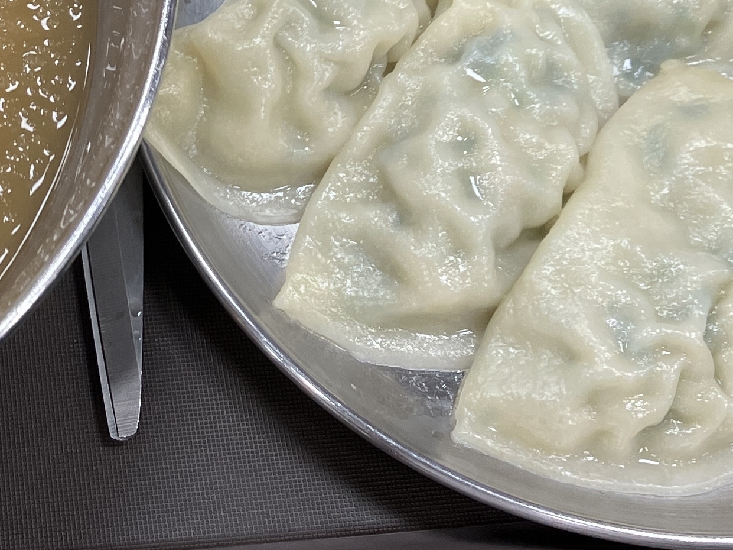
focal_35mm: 91
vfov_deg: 15.5
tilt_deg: -55.7
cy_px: -159
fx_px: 1926
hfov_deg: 20.8
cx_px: -14
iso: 50
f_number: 1.8
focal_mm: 3.99
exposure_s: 1/60
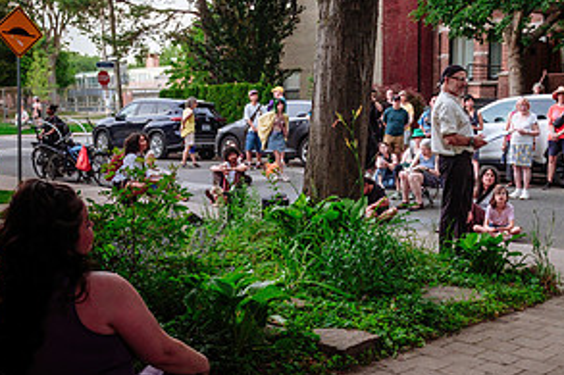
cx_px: 318
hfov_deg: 41.1
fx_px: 752
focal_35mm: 48
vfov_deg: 27.9
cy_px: 249
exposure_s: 1/250
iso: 1600
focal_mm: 16
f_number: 2.8
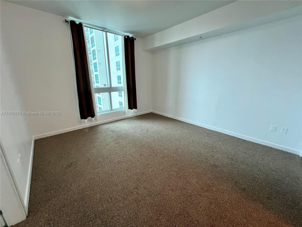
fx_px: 113
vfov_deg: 89.9
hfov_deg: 106.2
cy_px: 114
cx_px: 151
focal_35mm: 13
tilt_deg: -15.4
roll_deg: +1.0
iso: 160
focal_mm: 1.57
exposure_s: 1/120
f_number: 1.8
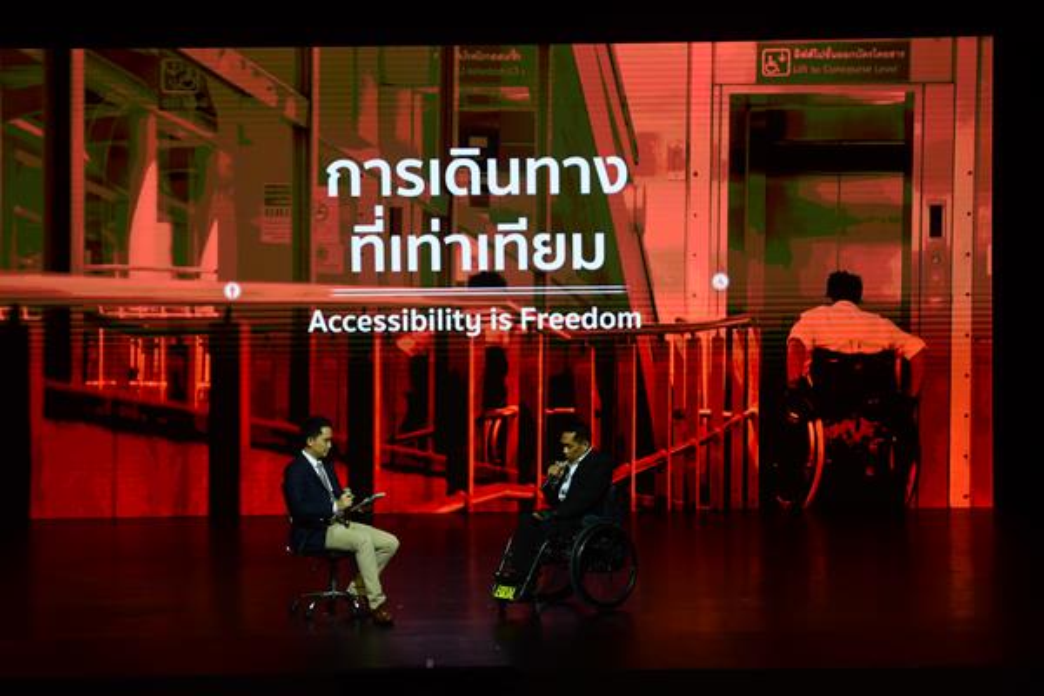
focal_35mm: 102
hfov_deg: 20.0
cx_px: 522
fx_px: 2958
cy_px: 348
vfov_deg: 13.4
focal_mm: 102
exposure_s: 1/320
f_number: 2.8
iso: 1600
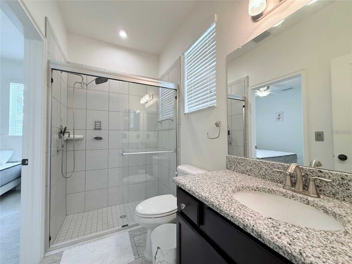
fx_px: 142
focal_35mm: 14
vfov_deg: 85.7
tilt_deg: +1.7
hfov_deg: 102.1
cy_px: 132
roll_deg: -0.1
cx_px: 176
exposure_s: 1/120
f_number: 2.2
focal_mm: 2.22
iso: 250
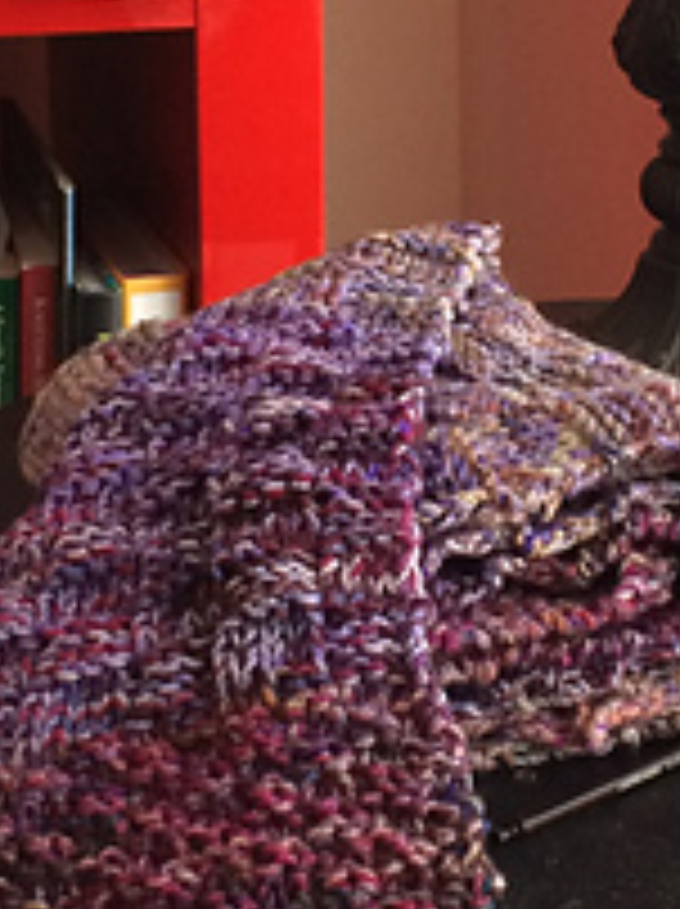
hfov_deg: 16.0
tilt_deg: -17.3
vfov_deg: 21.3
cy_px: 324
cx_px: 419
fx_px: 2415
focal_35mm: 92
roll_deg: +0.8
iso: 125
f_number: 2.2
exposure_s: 1/30
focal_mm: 4.15
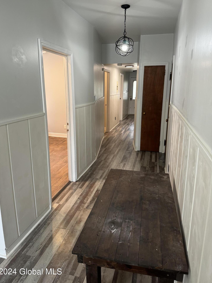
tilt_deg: -14.7
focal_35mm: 25
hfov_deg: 54.9
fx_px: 204
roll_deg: +0.3
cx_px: 102
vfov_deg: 69.4
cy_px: 138
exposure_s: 1/60
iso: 200
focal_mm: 6.76
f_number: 1.78
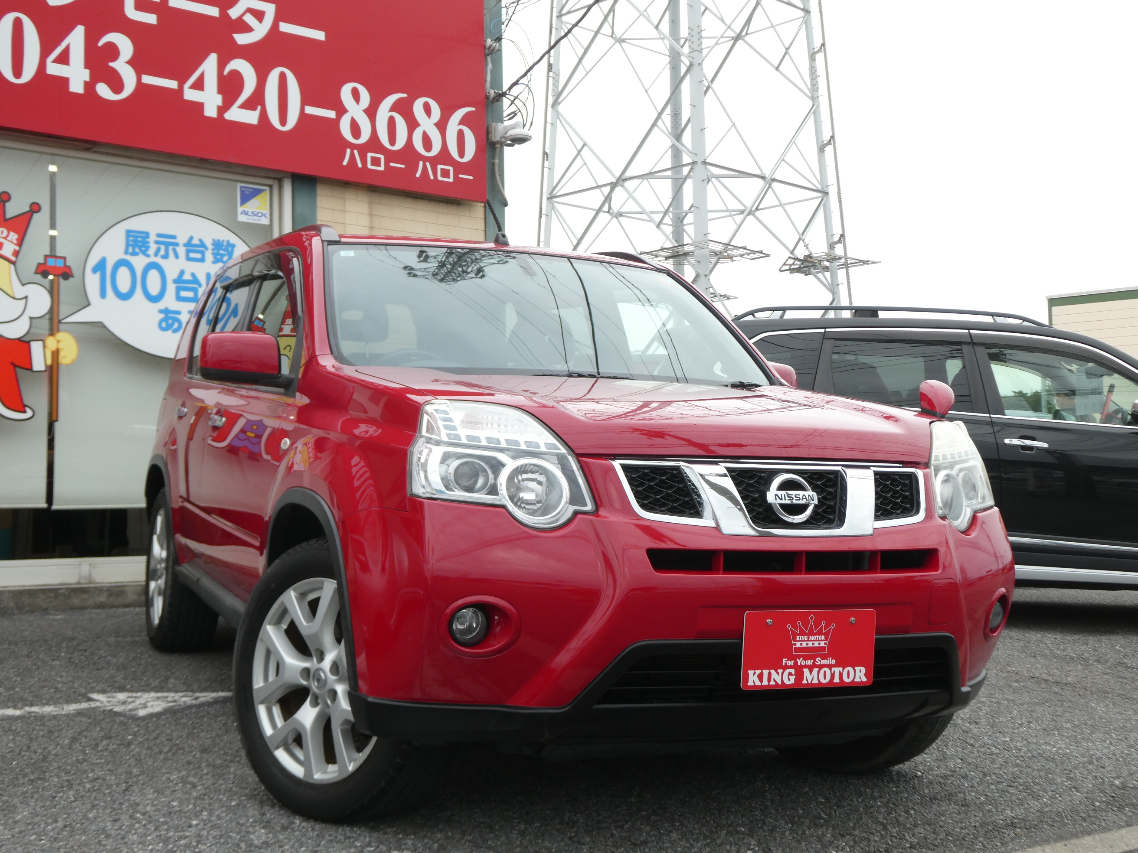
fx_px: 1315
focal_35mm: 40
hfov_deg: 46.8
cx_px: 569
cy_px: 426
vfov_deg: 36.0
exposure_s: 1/100
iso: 80
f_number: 4
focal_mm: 7.2
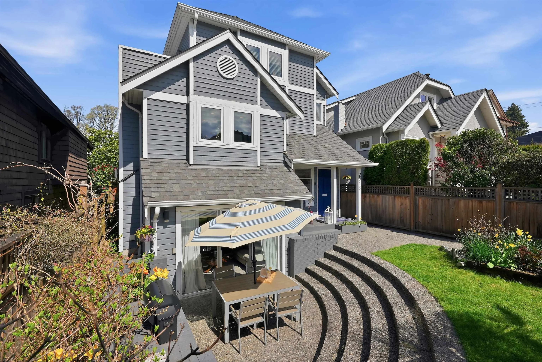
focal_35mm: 16
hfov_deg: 96.7
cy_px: 181
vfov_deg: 73.8
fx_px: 241
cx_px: 271
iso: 40
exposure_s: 1/100
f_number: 14
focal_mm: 16
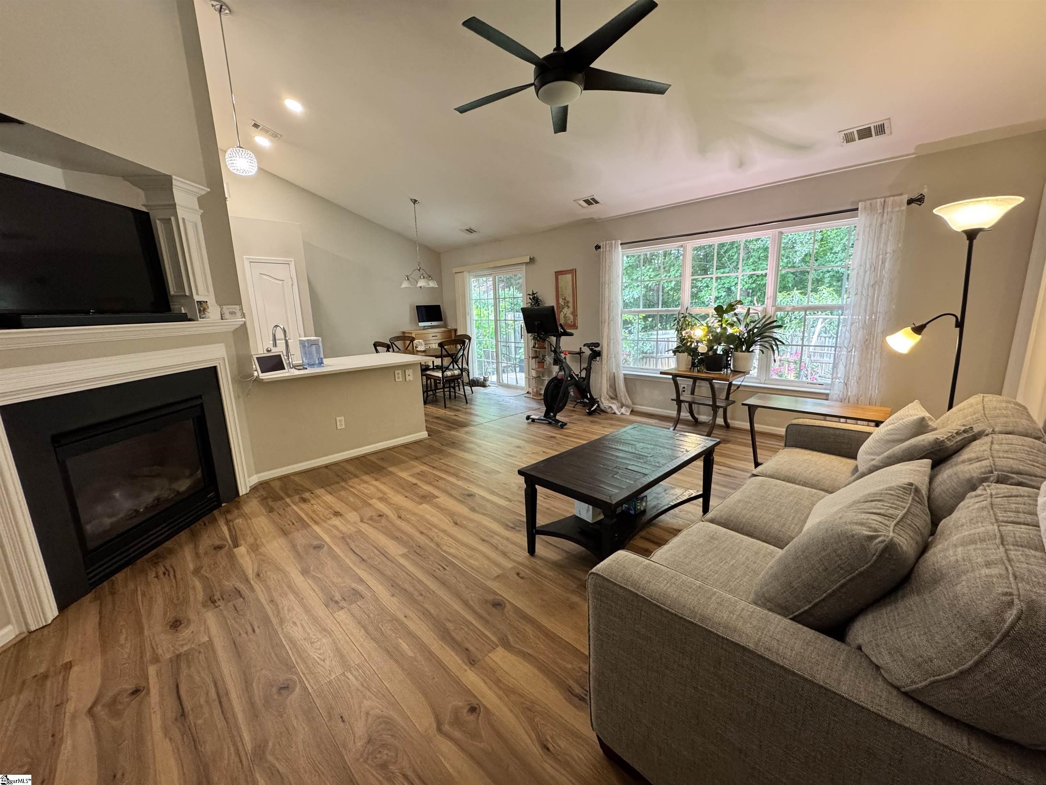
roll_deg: +1.6
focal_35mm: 14
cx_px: 523
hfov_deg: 102.1
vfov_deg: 85.7
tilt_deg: -11.8
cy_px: 392
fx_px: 423
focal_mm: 2.22
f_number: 2.2
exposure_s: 1/60
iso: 250
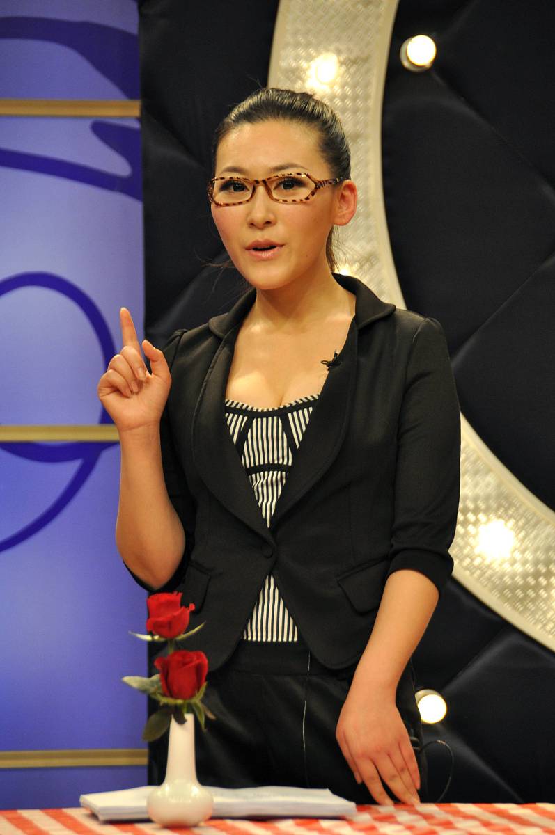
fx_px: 5042
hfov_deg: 6.3
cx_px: 278
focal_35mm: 218
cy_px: 418
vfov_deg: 9.5
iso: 640
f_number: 6
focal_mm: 145
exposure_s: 1/100
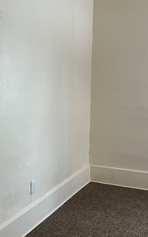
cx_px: 40
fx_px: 375
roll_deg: -0.5
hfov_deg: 22.2
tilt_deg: -5.6
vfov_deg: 35.0
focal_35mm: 58
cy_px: 98
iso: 80
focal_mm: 5.7
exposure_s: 1/60
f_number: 1.5
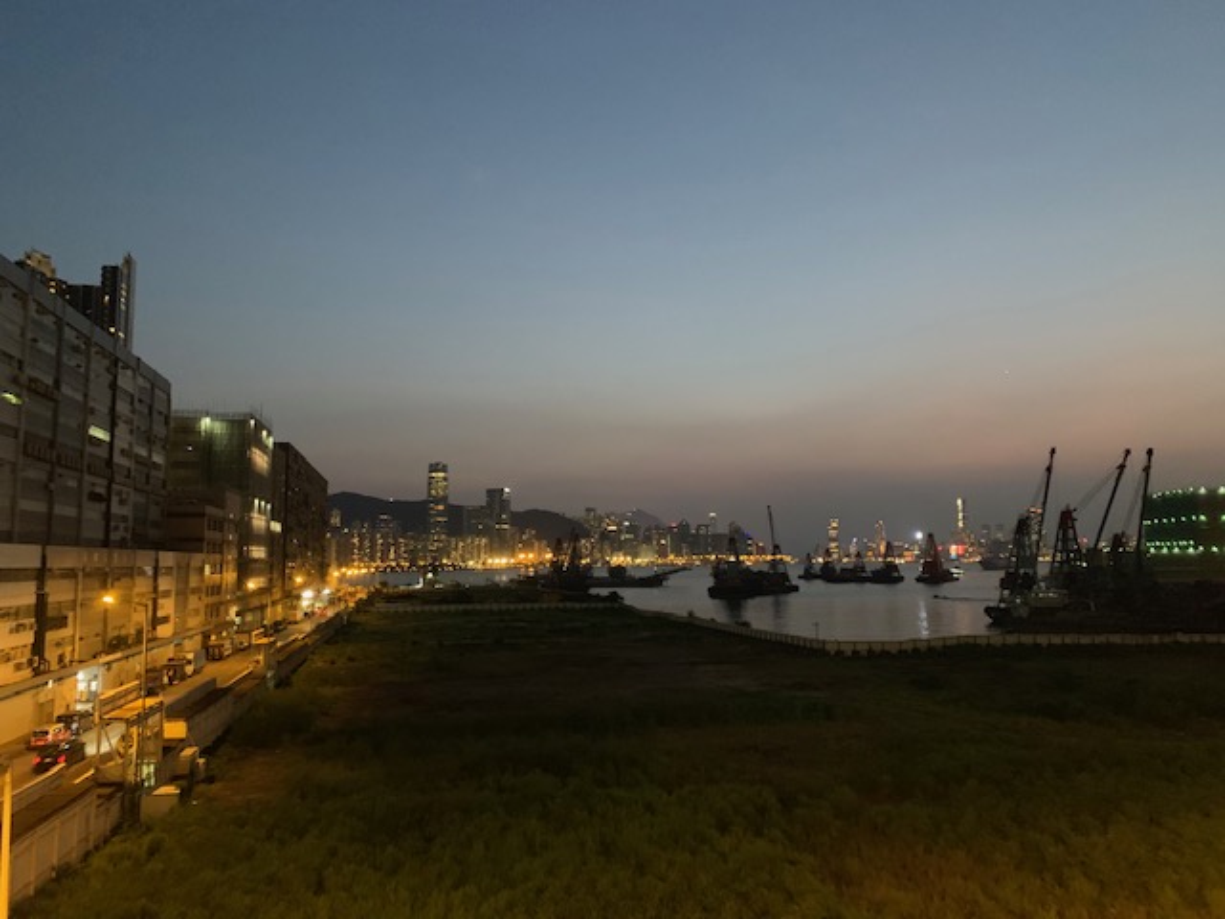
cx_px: 612
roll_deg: +0.6
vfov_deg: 53.1
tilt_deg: +7.1
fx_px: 920
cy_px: 460
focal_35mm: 26
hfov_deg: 67.3
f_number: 1.8
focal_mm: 4.25
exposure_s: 1/20
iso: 640
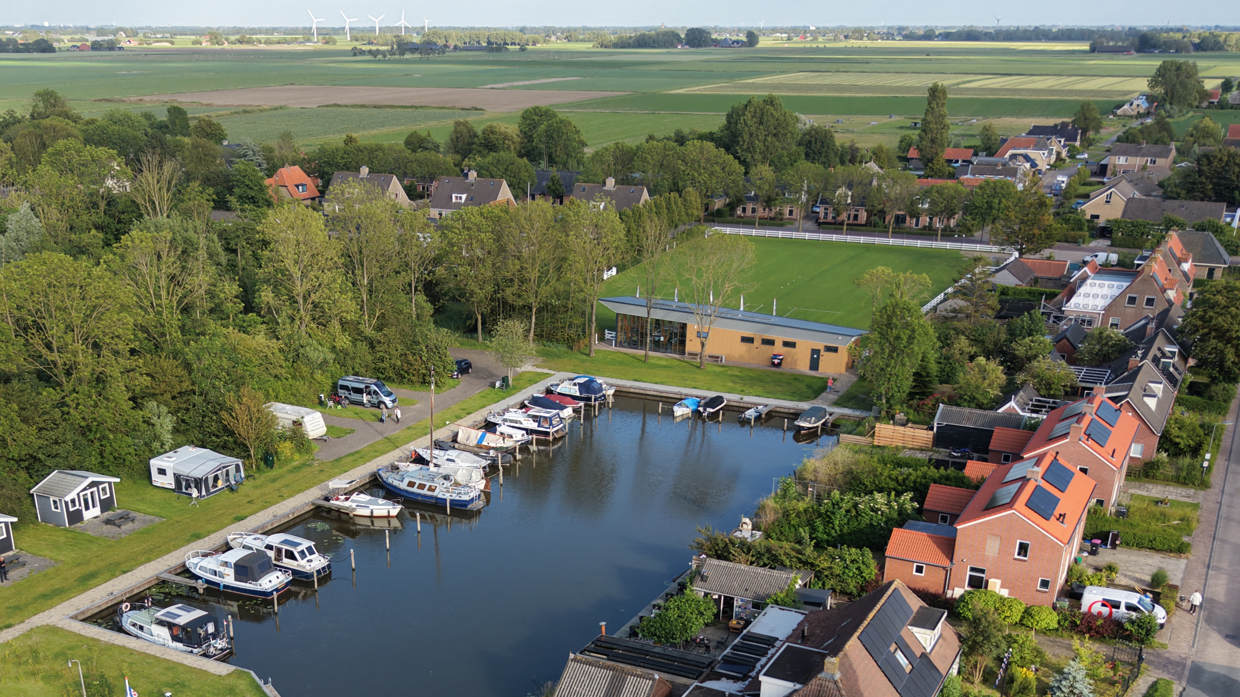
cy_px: 629
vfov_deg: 28.5
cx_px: 526
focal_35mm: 40
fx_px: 1315
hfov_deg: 50.3
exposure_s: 1/1000
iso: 100
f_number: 1.8
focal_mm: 8.67
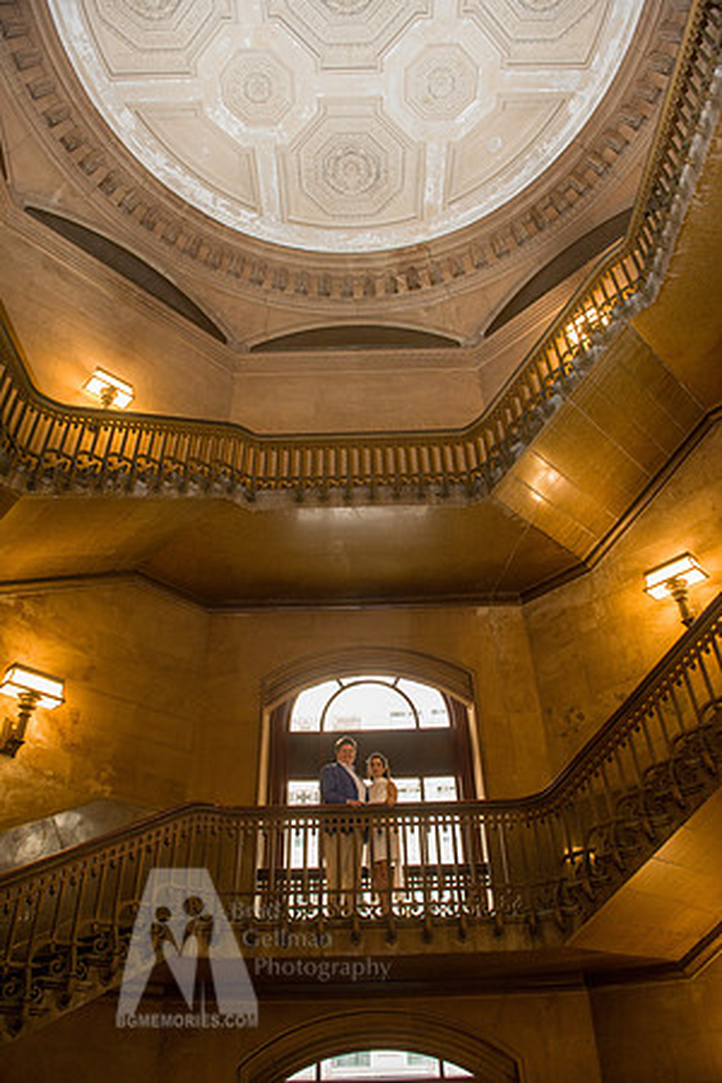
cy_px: 542
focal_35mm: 24
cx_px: 361
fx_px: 722
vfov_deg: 73.7
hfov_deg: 53.1
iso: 1600
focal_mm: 24
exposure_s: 1/100
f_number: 4
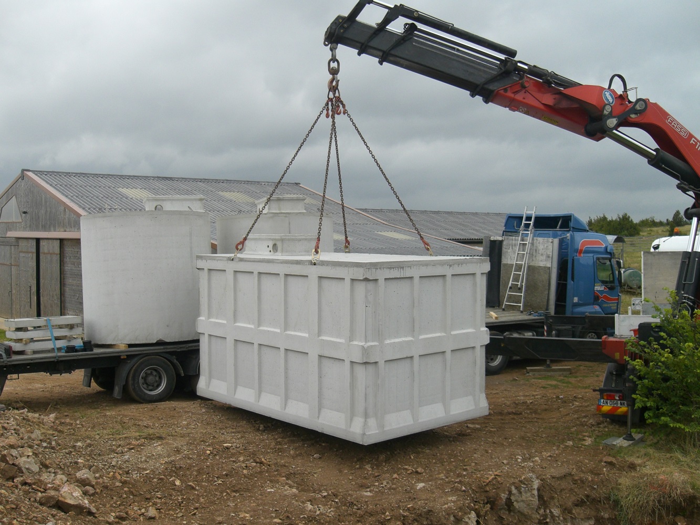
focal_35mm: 38
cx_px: 350
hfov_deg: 49.0
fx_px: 768
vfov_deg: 37.7
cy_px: 262
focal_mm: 6.3
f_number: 3.1
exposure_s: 1/250
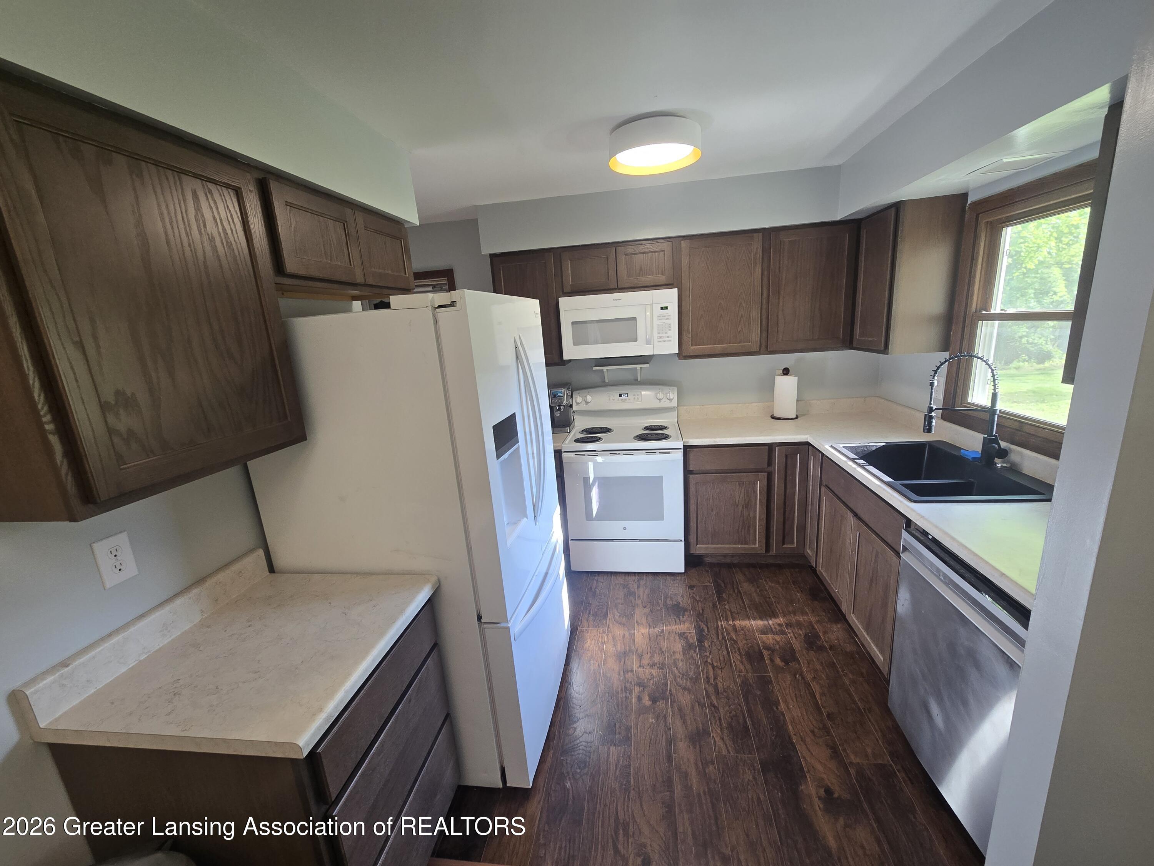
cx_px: 577
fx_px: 433
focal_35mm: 13
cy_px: 433
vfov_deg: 89.9
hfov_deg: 106.2
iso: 100
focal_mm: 2.2
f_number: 2.2
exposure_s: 1/60
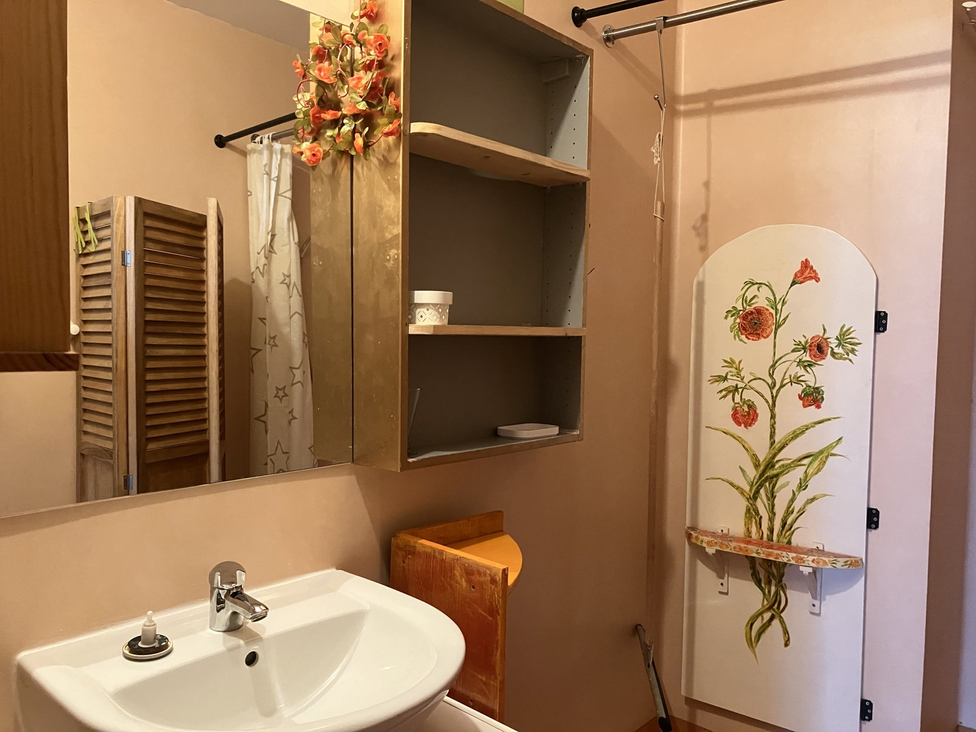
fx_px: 789
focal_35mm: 28
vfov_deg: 49.7
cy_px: 366
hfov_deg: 63.4
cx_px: 488
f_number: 1.8
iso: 320
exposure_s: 1/59
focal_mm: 3.99
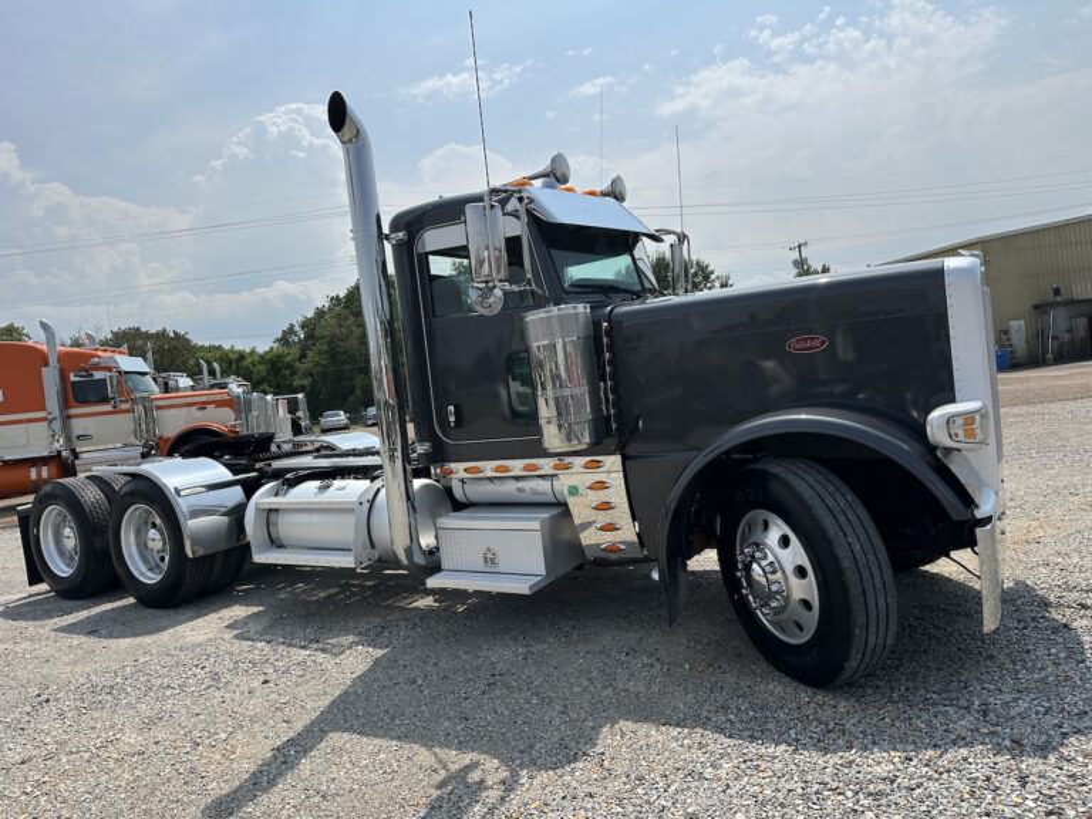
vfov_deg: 56.8
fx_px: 757
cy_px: 410
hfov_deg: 71.6
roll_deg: +7.2
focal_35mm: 24
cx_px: 546
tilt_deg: -1.8
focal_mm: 6.86
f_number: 1.78
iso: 80
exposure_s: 1/9709
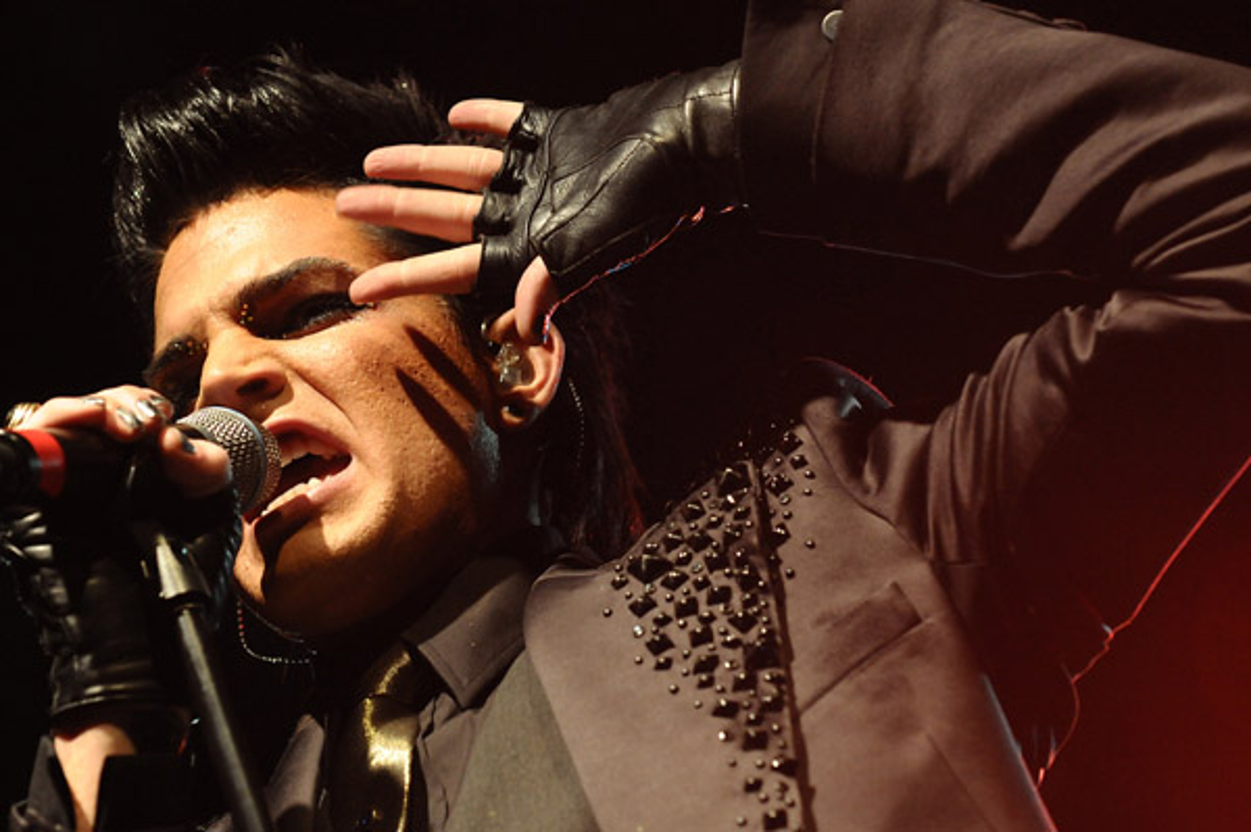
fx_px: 7031
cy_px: 416
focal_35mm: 202
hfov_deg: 10.2
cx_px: 626
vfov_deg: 6.8
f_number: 3.5
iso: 1600
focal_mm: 135
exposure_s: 1/250
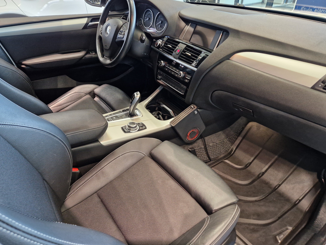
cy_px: 118
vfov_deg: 56.8
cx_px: 156
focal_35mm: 24
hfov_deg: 71.6
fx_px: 226
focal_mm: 5.4
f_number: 1.8
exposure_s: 1/100
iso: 320
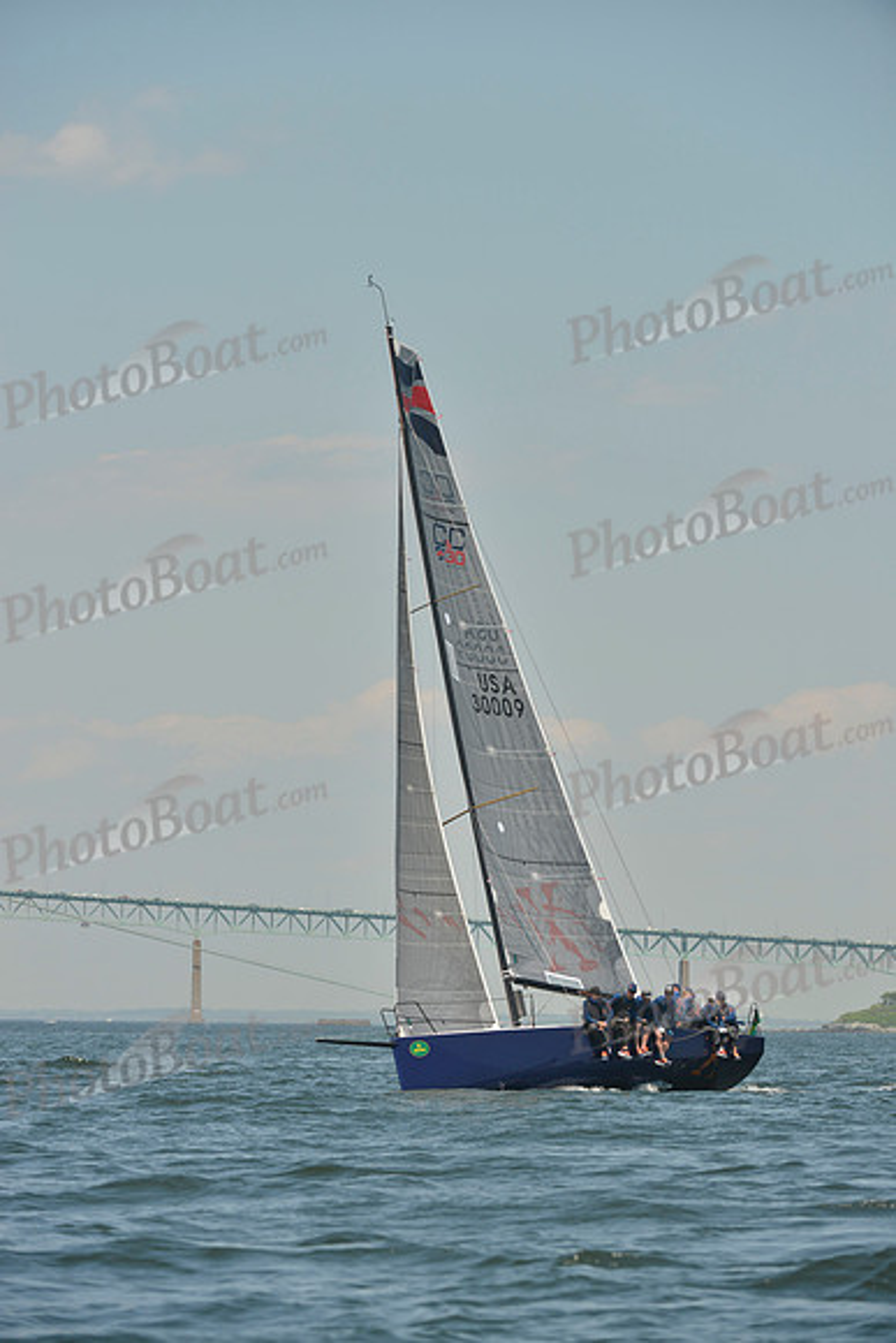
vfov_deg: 10.3
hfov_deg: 6.9
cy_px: 672
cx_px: 448
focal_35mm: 200
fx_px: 7462
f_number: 7.1
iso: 280
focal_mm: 200
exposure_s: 1/1250
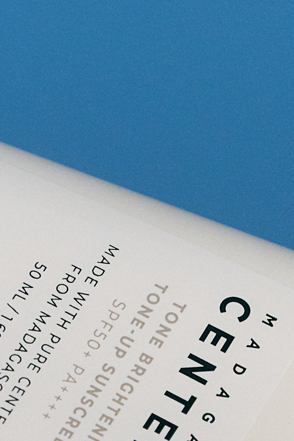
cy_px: 832
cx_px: 238
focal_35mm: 506
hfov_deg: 2.7
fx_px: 6198
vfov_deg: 4.0
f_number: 8
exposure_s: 1/1000
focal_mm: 70
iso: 200
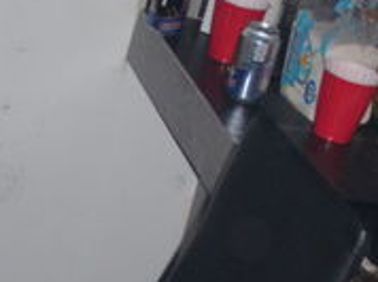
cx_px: 181
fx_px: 1494
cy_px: 324
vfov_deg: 10.6
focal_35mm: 137
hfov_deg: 14.4
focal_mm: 6.7
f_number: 3.5
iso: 160
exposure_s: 1/30
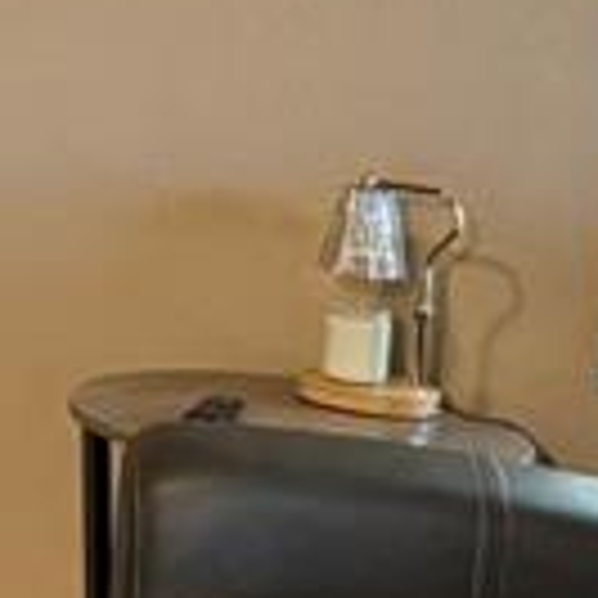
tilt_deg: -7.1
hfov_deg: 9.6
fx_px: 3186
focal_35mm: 163
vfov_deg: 10.6
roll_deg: -1.2
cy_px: 9
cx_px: -796
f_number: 1.78
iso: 800
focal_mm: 6.76
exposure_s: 1/60
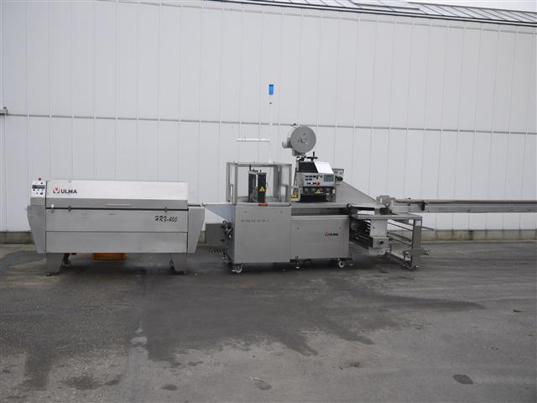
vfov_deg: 39.7
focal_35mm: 36
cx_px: 268
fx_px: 558
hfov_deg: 51.4
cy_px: 202
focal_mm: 18
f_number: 4.5
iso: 100
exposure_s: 1/160
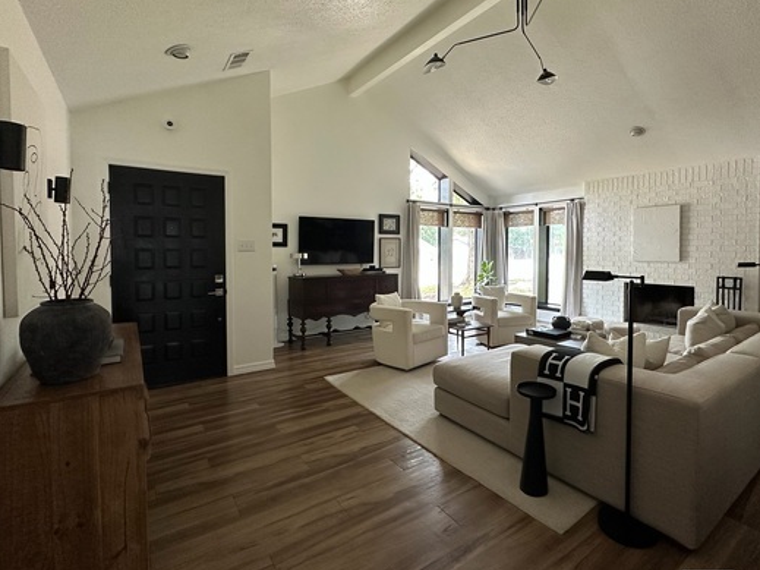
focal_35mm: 18
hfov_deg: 87.3
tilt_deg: -1.7
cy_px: 262
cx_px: 427
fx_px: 395
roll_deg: -0.3
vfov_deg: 71.5
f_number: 2.2
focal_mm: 2.22
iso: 320
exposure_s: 1/98
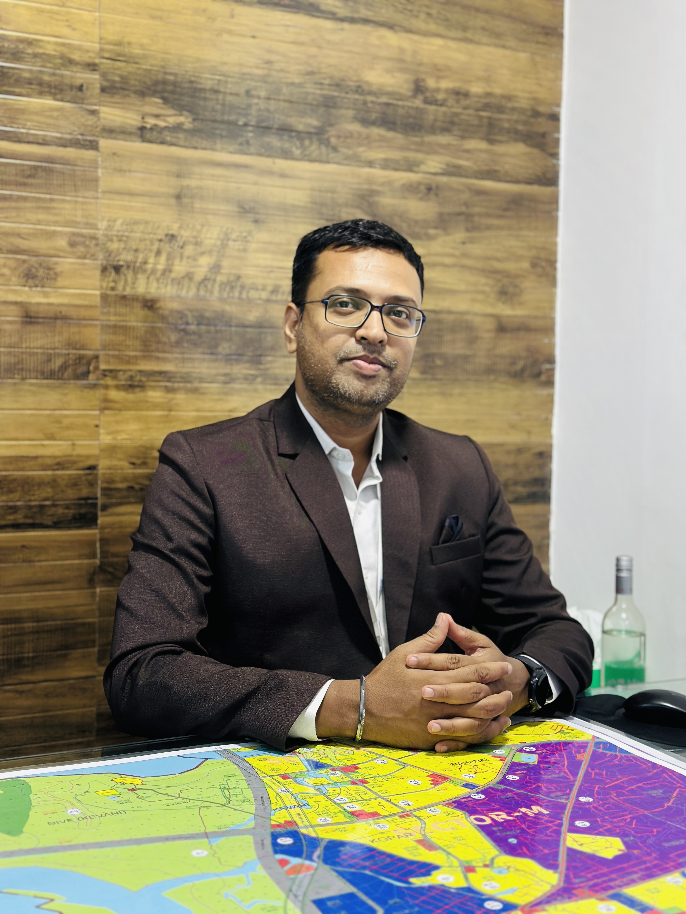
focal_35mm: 48
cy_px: 457
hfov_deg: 30.3
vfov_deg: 39.7
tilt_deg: -2.2
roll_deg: -1.3
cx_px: 343
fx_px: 1268
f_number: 1.78
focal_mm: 6.86
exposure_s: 1/50
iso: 250
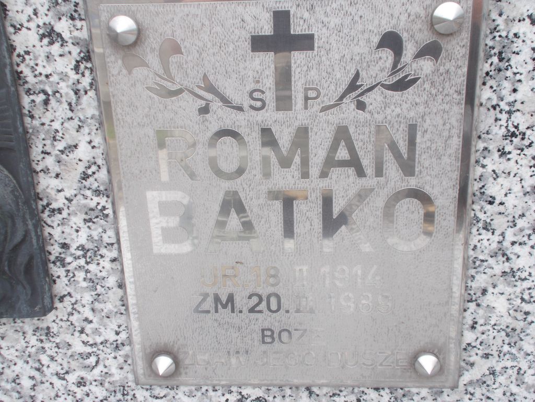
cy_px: 201
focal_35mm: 44
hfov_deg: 42.9
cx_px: 268
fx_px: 680
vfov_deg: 32.9
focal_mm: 7.9
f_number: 4.2
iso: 80
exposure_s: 1/160
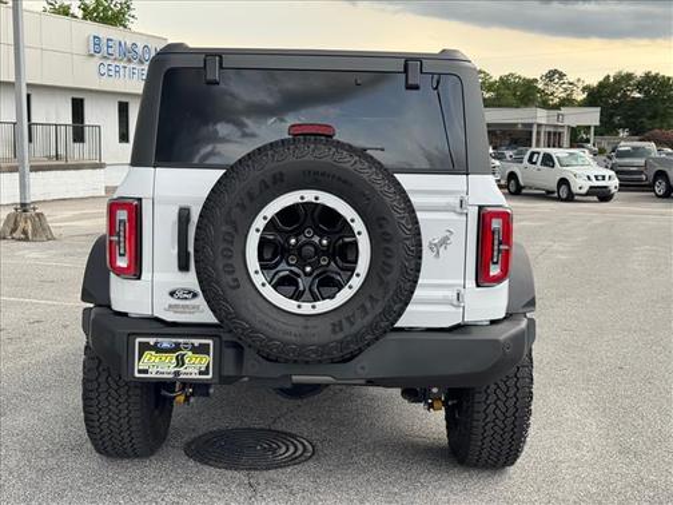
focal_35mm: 48
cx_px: 336
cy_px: 252
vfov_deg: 30.3
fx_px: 933
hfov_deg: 39.7
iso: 64
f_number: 1.78
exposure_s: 1/347
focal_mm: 6.76
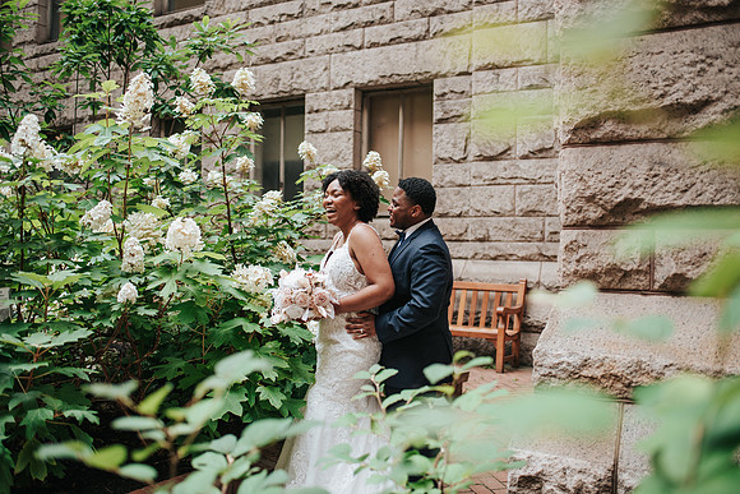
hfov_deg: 54.1
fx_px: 724
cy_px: 247
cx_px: 370
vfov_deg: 37.6
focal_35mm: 35
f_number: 2.5
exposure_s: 1/640
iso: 720
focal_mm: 35
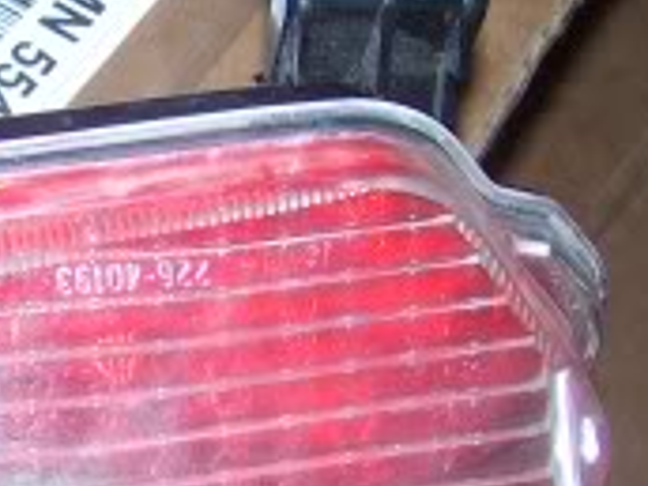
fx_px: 2639
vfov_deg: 10.4
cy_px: 505
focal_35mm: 141
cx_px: -234
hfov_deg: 13.4
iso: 80
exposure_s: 1/60
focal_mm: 6.3
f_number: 2.8
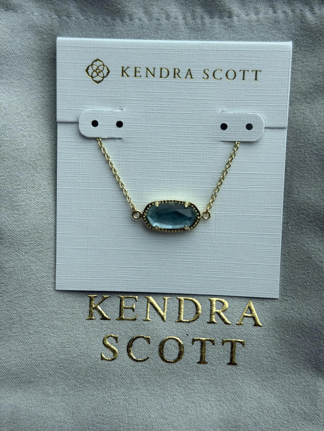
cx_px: 162
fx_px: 599
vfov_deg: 39.7
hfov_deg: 30.3
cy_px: 216
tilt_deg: -89.2
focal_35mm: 48
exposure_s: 1/855
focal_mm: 6.76
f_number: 1.78
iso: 64
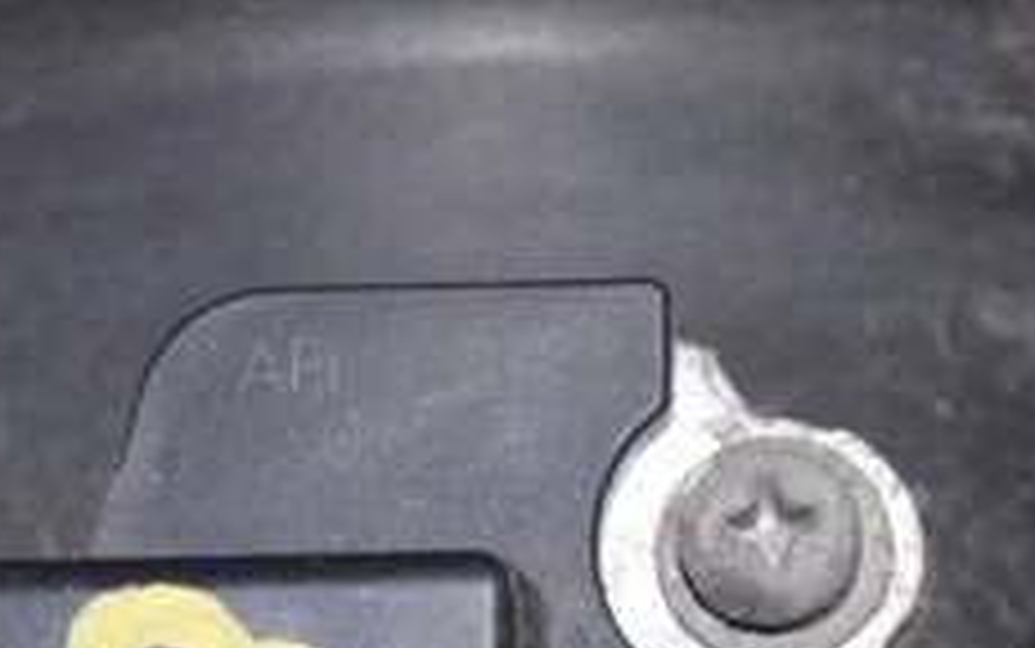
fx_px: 6587
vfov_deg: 5.6
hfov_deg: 9.0
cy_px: 700
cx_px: 216
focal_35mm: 233
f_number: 5.6
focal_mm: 55
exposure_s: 1/200
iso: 3200
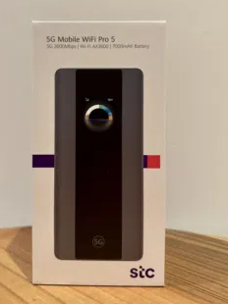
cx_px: 99
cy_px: 112
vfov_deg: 57.6
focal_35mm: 31
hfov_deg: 45.3
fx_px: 273
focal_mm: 6.86
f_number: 1.78
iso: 400
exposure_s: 1/50
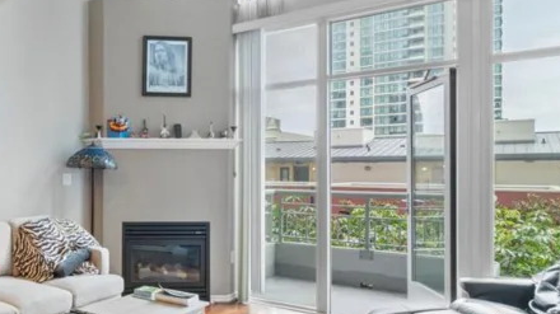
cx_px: 74
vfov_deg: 38.9
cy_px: 168
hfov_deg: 56.9
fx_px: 445
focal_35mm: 30
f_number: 8
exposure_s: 1/1.25
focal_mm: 10
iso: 100
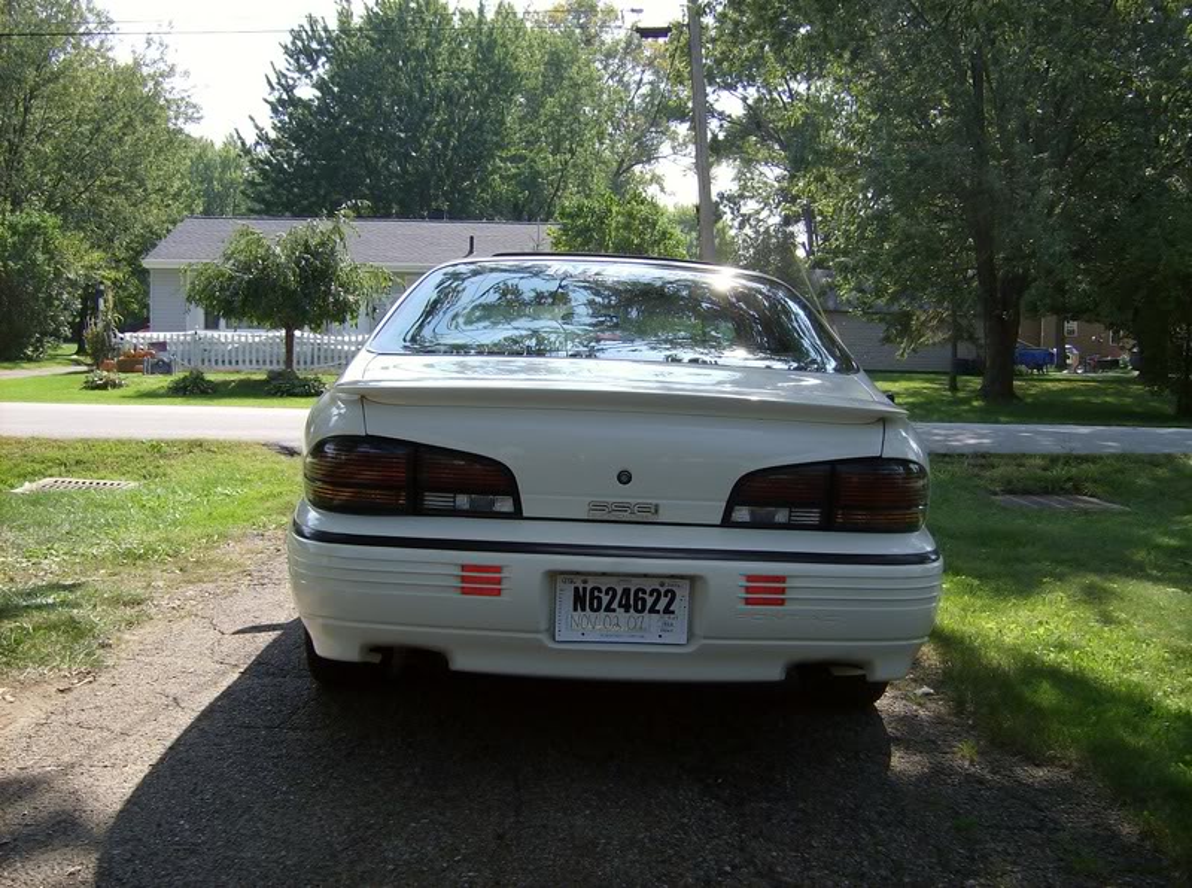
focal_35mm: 36
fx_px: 1237
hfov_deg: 51.5
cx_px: 596
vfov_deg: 39.5
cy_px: 444
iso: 100
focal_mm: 6
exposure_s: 1/301
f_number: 4.7
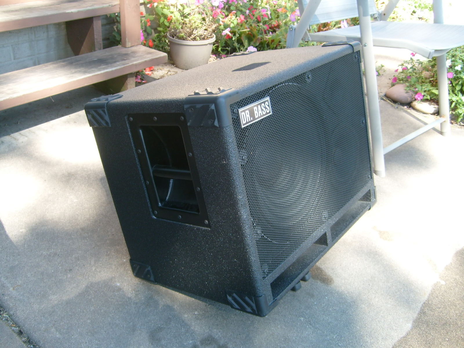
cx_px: 232
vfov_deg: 40.7
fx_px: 469
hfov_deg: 52.6
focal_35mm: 35
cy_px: 174
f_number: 2.8
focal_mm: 5.8
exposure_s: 1/125
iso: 80
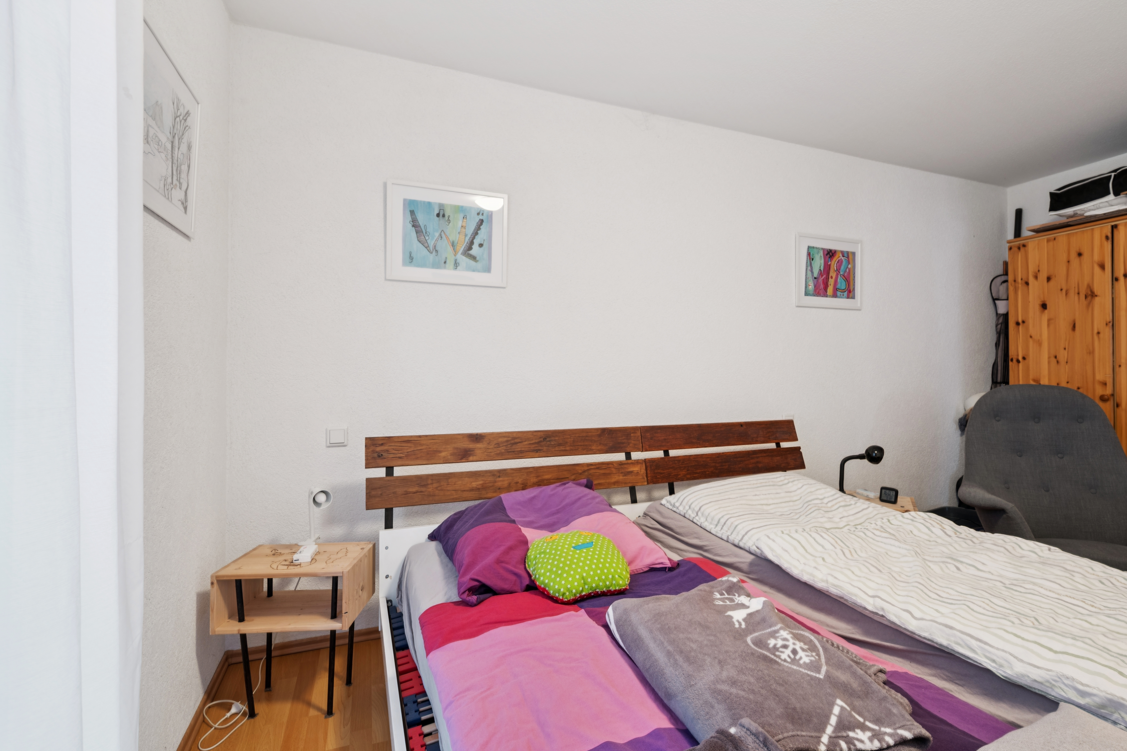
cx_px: 564
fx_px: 517
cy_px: 376
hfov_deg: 95.0
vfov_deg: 72.1
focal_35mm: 16
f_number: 9
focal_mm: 16.5
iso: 200
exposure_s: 1/1.25
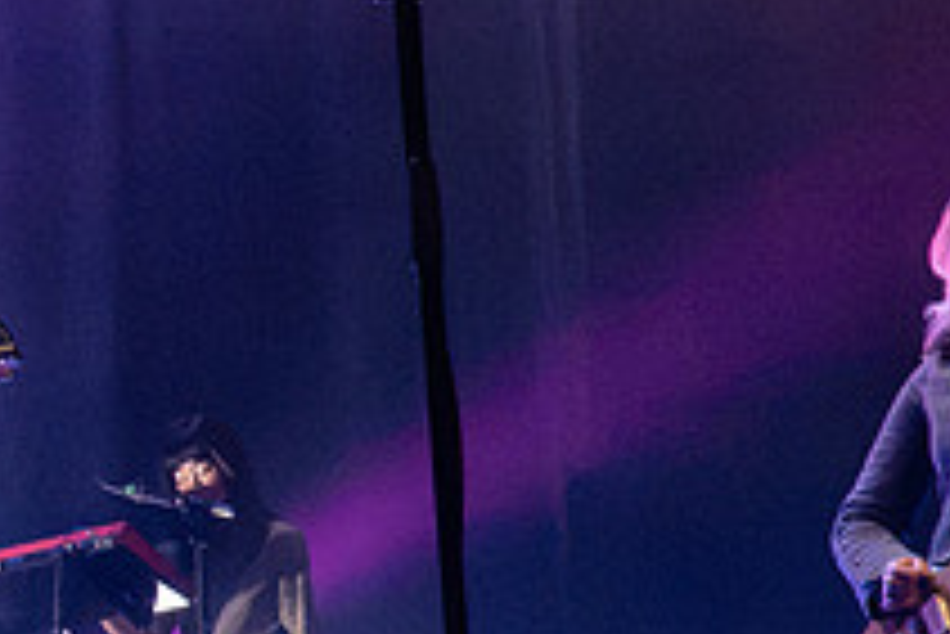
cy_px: 501
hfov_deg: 13.0
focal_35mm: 152
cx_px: -333
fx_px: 4014
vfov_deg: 9.0
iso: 6400
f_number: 3.5
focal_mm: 14.4
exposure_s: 1/320
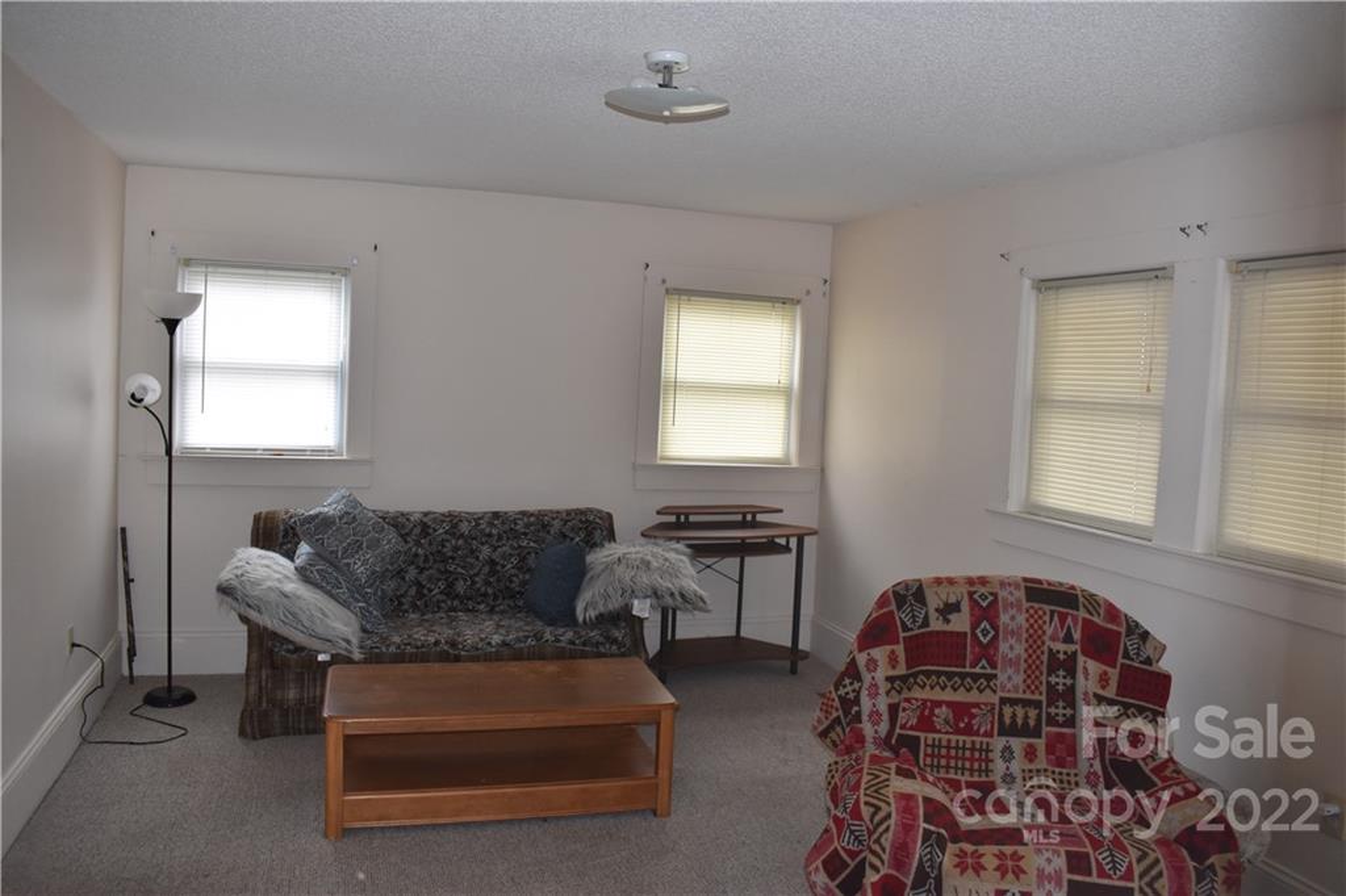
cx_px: 673
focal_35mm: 27
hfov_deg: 67.4
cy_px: 448
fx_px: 1009
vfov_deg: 47.9
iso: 800
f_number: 5.6
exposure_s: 1/125
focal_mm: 18
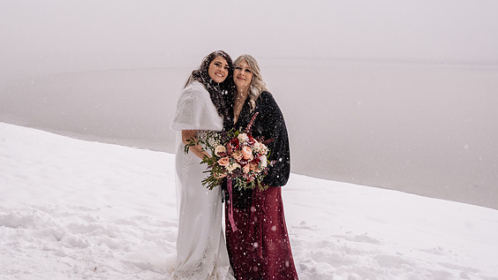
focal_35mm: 42
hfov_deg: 48.3
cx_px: 223
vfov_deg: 28.3
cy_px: 151
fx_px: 555
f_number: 5
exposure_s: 1/250
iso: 1250
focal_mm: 35
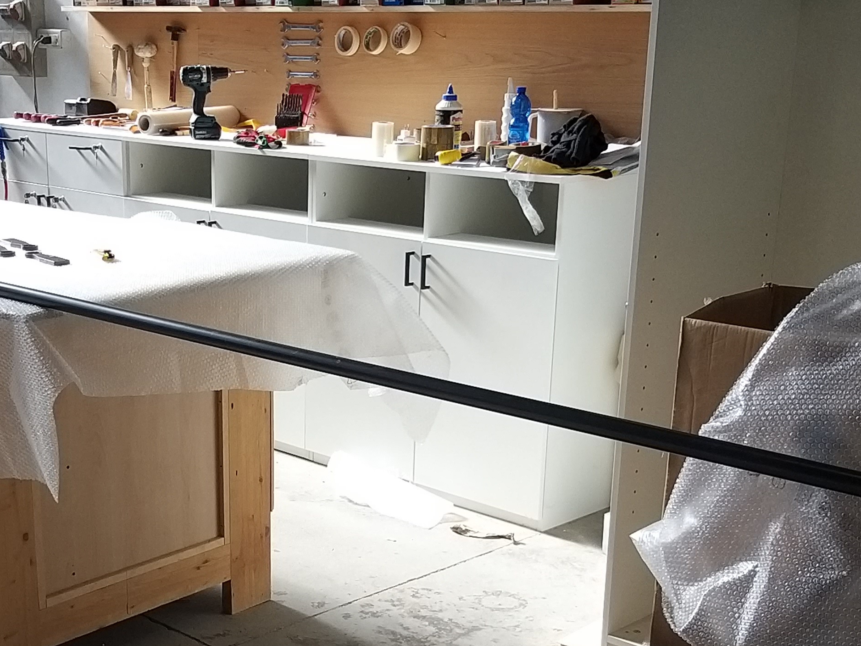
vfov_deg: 25.0
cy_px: 472
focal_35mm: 58
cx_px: 248
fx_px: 1443
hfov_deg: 32.8
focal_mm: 3.93
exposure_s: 1/563
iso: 50
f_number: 1.7
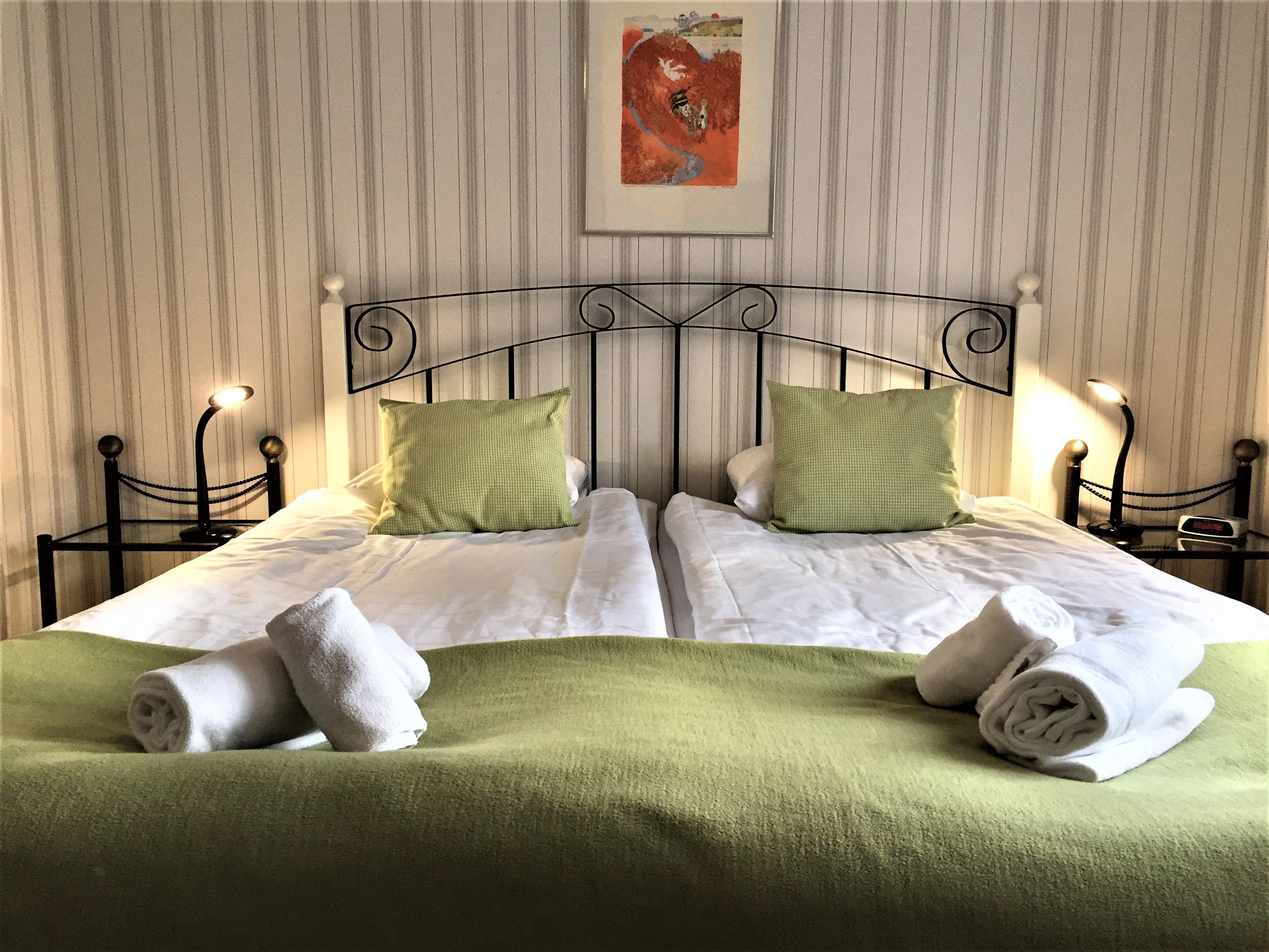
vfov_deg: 48.2
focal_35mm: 29
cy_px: 476
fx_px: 1063
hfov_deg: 61.7
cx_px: 634
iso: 64
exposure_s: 1/33
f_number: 2.2
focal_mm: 4.15
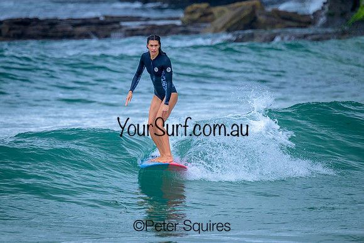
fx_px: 6056
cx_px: 171
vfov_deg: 2.3
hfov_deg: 3.4
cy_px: 116
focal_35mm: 599
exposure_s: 1/2000
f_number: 8
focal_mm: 560
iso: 1600
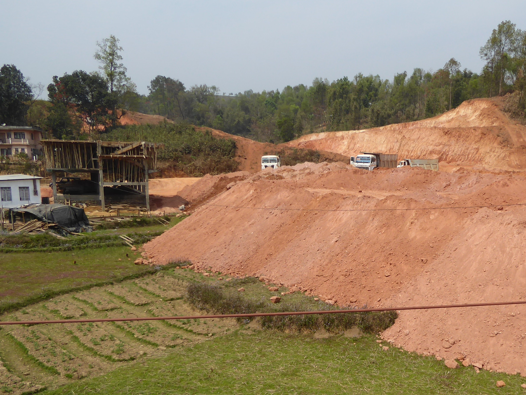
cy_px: 267
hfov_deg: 50.4
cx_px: 350
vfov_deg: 39.1
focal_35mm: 36
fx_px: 547
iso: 80
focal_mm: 4.3
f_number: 3.3
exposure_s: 1/1000
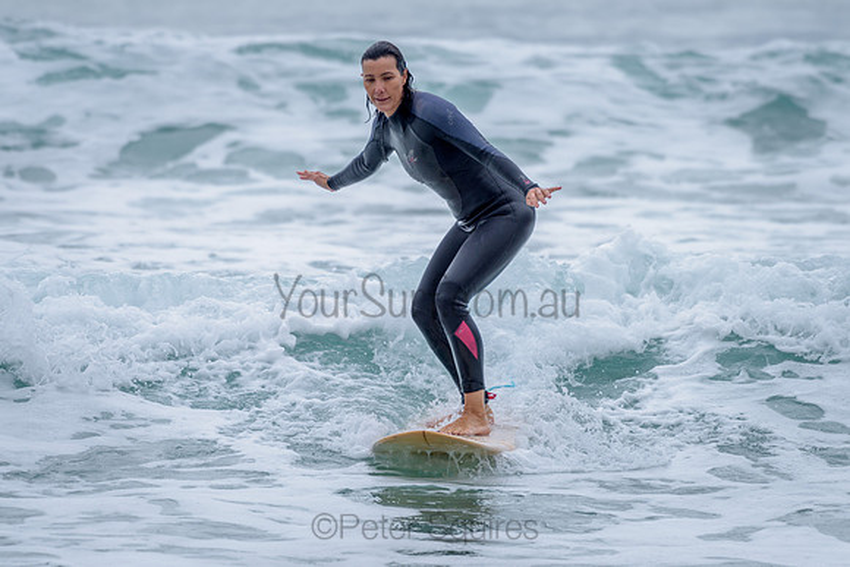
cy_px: 229
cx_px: 446
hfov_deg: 4.2
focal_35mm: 491
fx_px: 11585
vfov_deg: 2.8
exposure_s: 1/1250
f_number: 5.6
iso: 180
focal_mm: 400
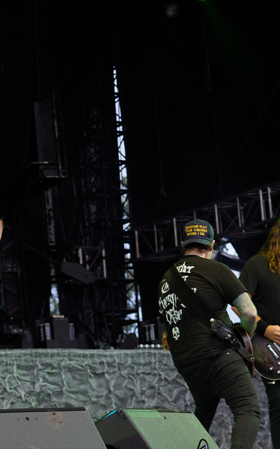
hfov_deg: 12.3
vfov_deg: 19.6
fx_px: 1294
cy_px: 240
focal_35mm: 106
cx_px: 45
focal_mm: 52
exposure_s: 1/60
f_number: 4
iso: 125
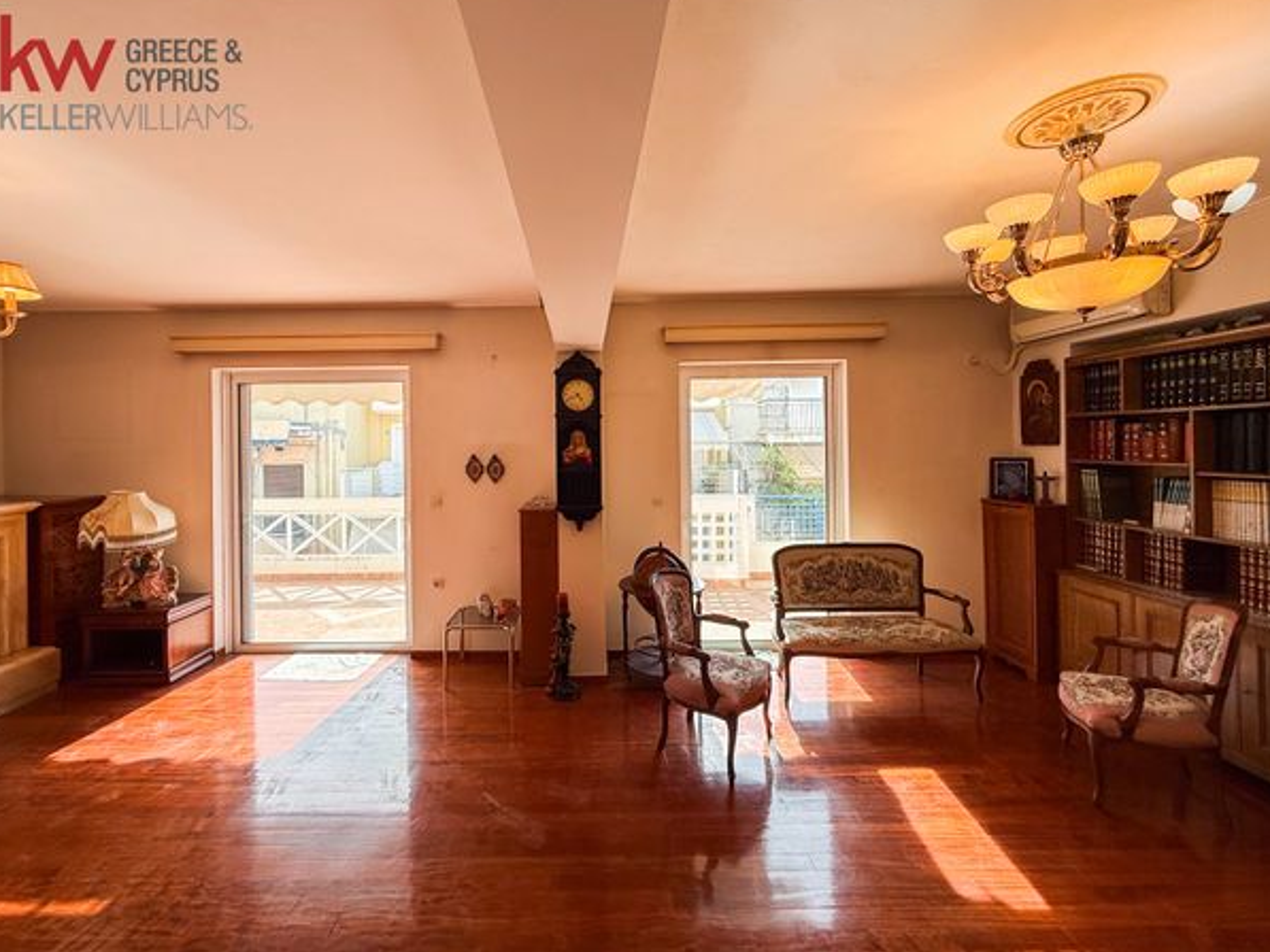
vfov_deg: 81.7
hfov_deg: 98.1
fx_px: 550
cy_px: 444
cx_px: 600
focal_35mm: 15
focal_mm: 2.22
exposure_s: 1/350
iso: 64
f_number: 2.2
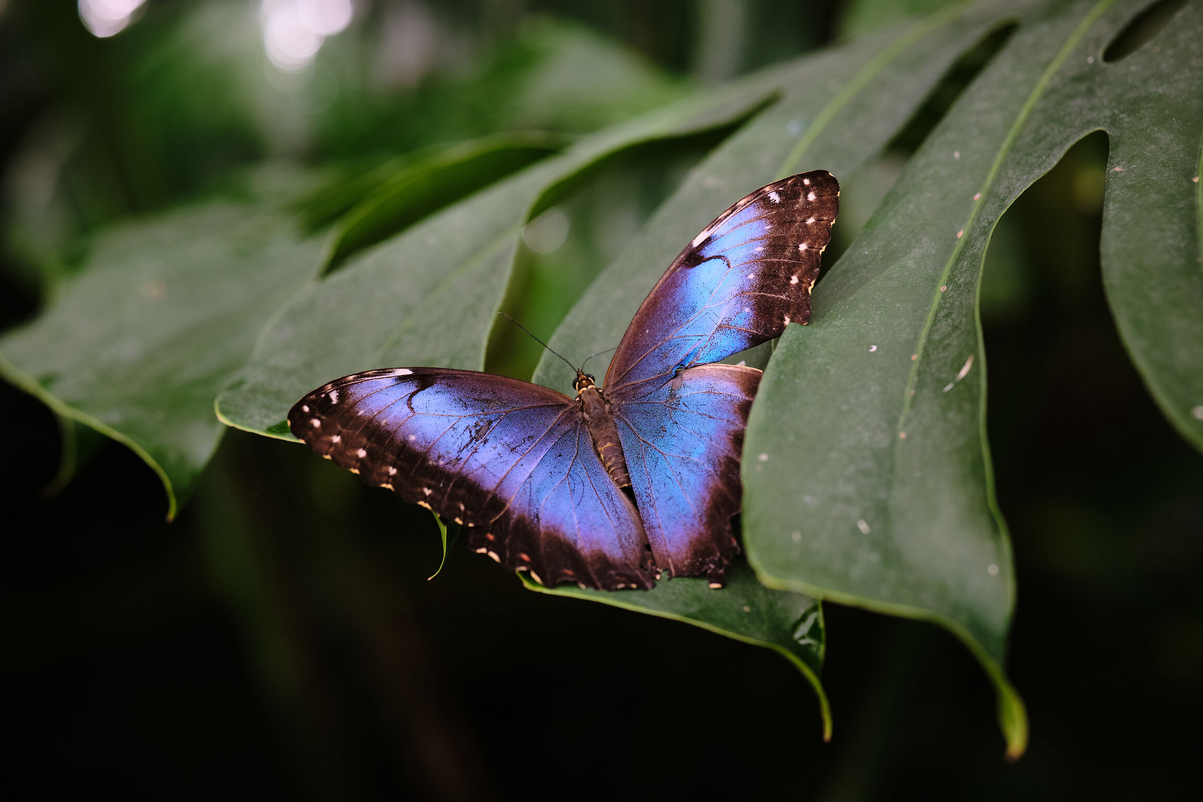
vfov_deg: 11.7
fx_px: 3909
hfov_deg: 17.5
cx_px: 616
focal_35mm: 117
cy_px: 397
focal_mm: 75
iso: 1000
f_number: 2.8
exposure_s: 1/125
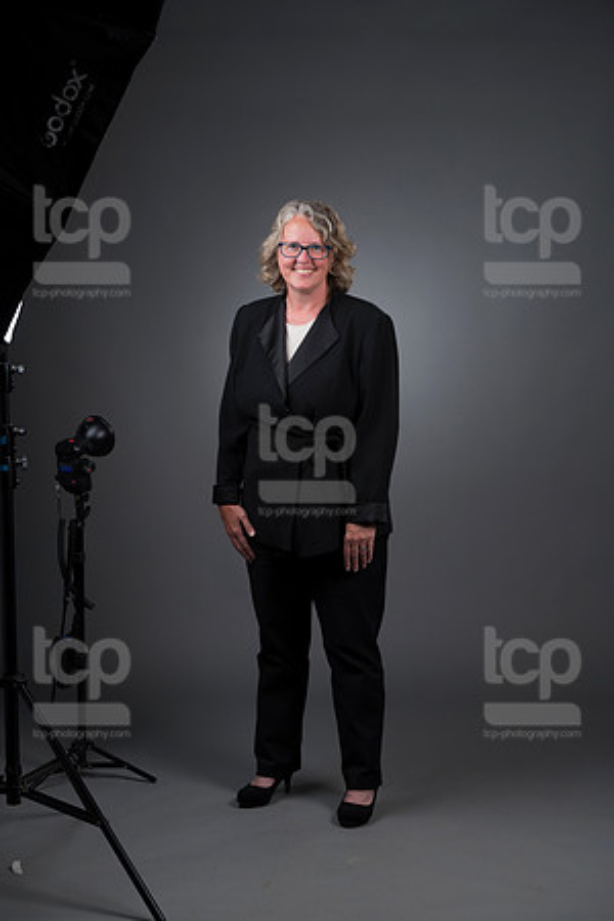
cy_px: 460
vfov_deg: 25.4
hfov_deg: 17.1
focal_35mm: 80
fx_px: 2047
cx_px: 307
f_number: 5.6
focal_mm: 80
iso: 160
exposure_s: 1/250
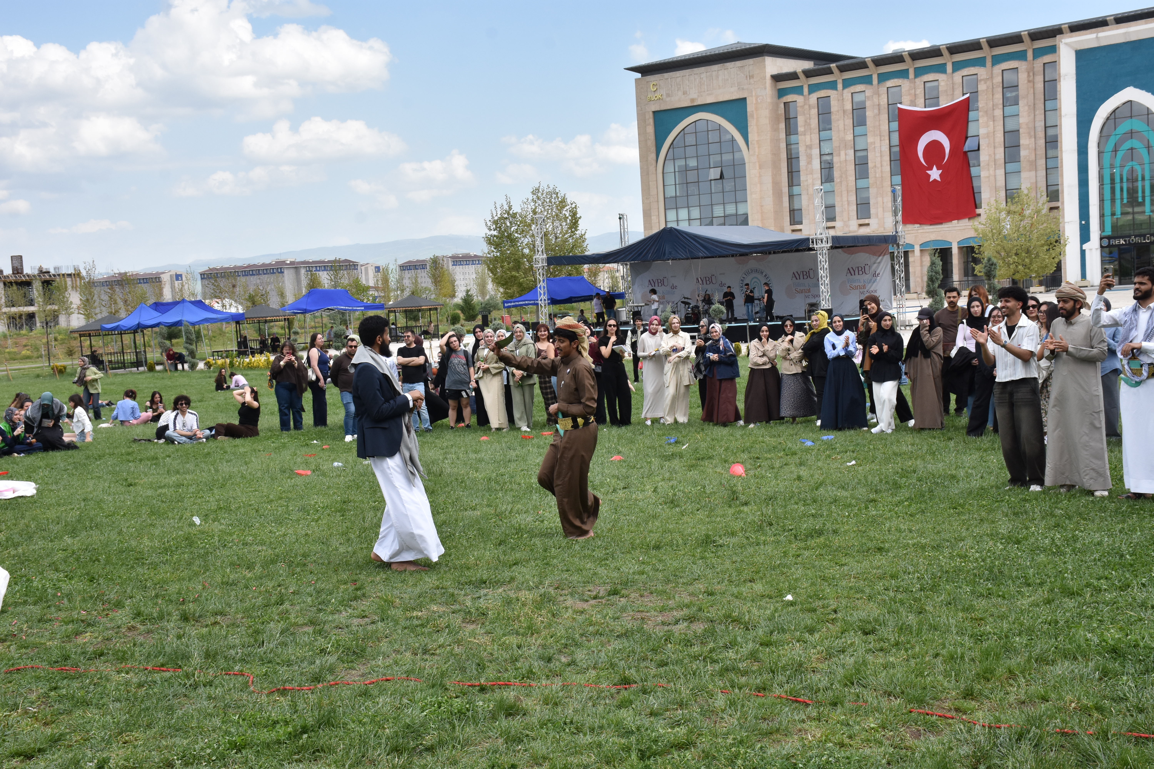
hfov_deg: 38.9
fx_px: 1635
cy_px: 384
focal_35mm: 51
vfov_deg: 26.5
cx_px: 577
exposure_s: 1/500
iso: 500
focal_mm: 34
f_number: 11
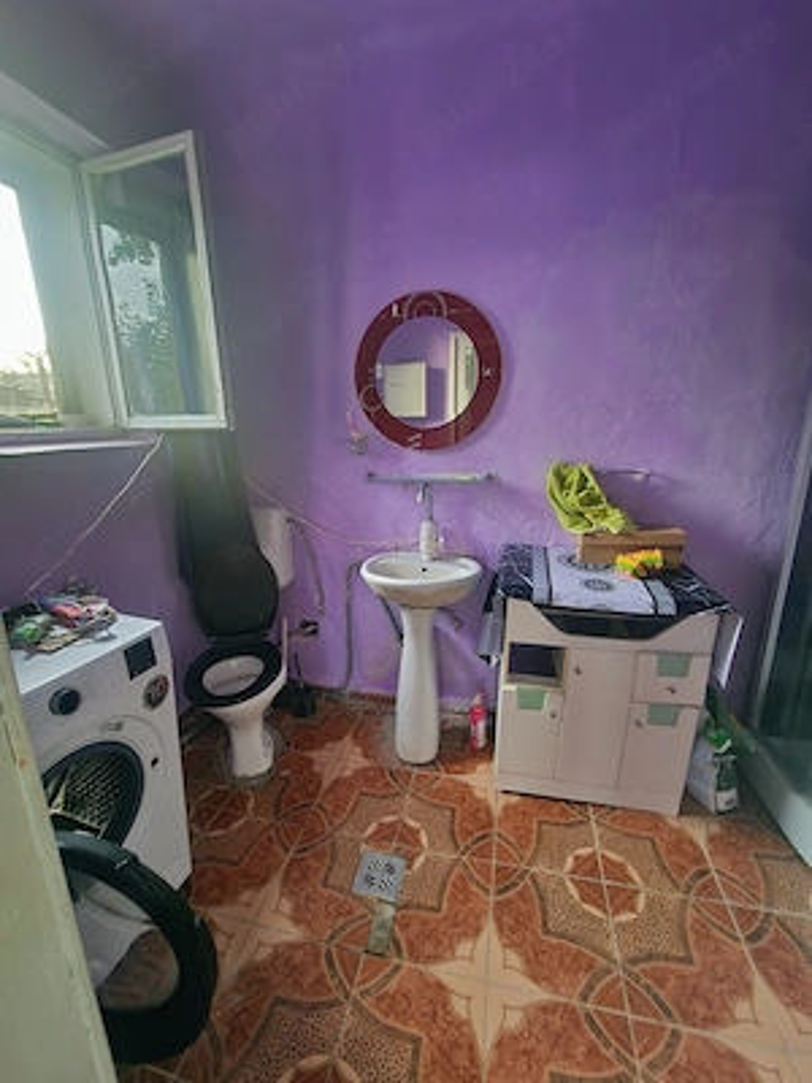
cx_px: 406
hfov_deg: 89.9
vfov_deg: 106.2
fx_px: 407
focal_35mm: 13
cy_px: 542
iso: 640
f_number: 2.2
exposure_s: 1/8
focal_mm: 2.2
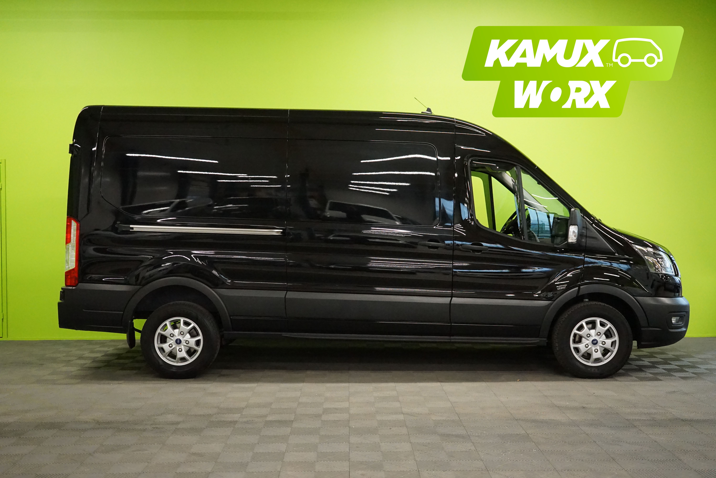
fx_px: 795
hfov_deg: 48.5
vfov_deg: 33.4
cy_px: 239
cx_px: 358
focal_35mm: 40
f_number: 4.5
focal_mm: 40
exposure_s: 1/500
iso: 8000
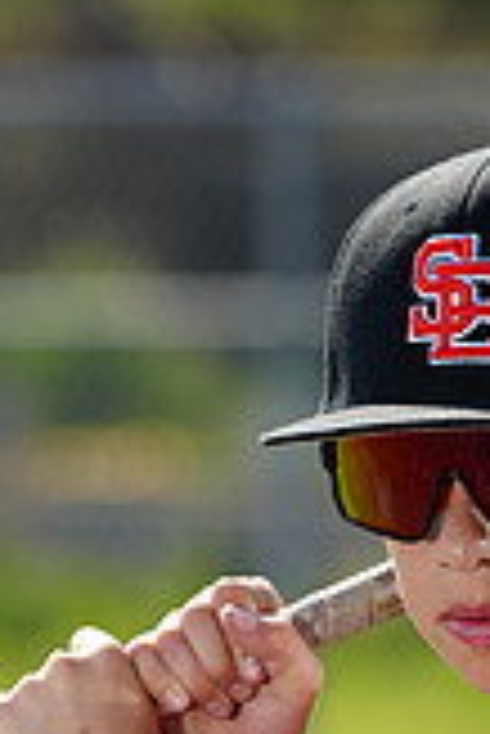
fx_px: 14484
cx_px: 569
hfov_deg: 1.9
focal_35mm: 711
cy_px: 883
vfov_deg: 2.9
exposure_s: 1/250
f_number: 5
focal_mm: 200
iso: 64
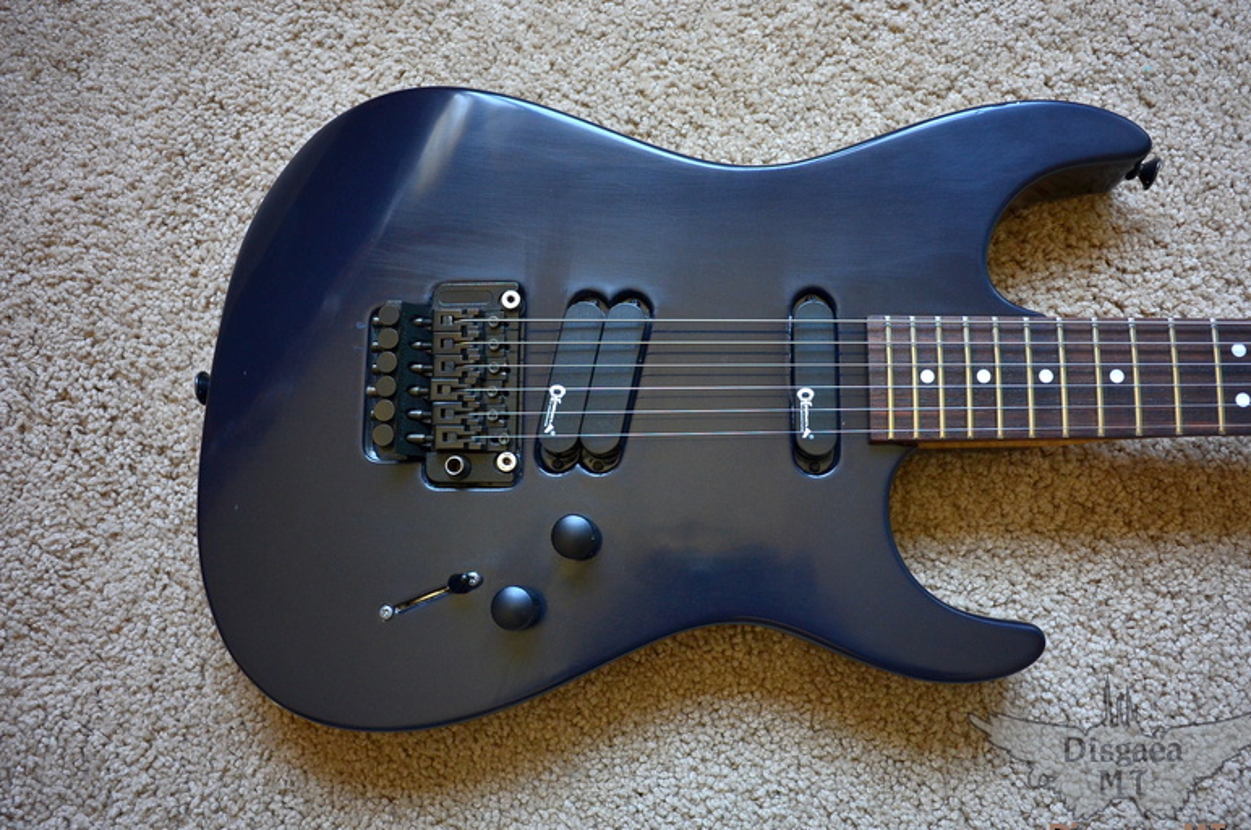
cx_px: 637
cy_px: 425
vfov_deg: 44.8
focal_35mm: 29
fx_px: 1006
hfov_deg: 63.7
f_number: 4
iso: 500
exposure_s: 1/60
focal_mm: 18.5
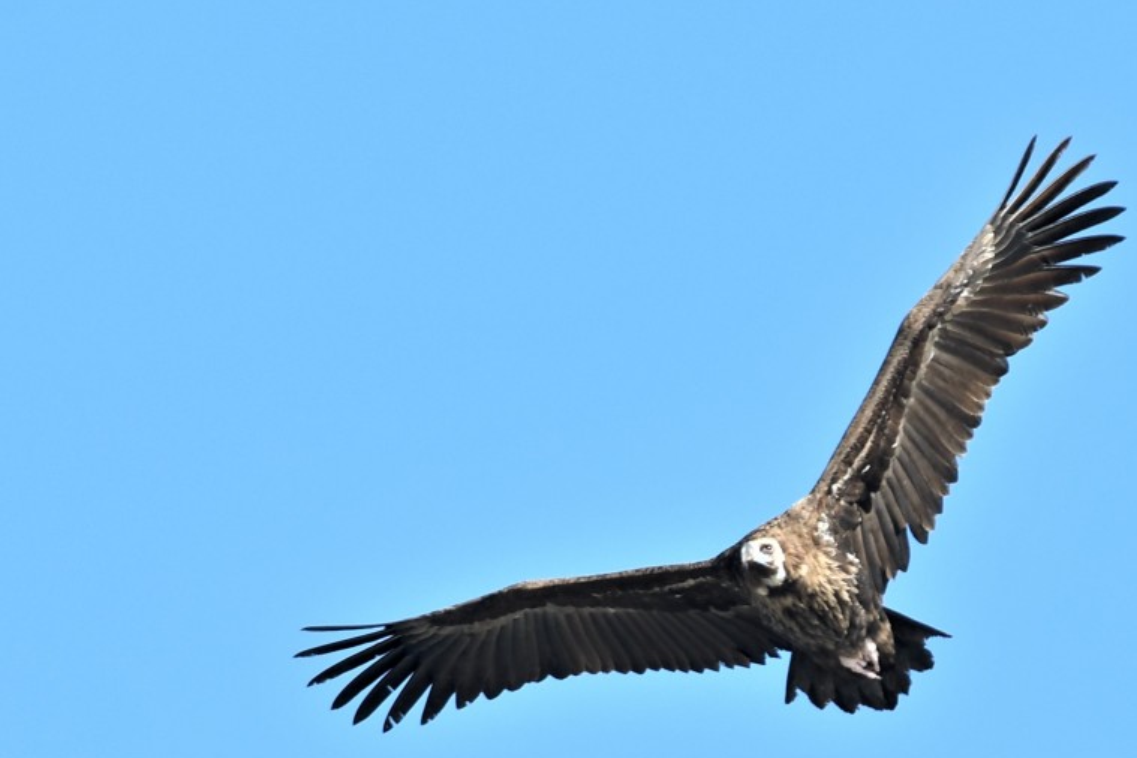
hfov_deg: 2.4
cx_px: 571
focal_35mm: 872
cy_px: 473
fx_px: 27539
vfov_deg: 1.6
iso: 220
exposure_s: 1/640
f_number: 5.6
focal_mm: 420
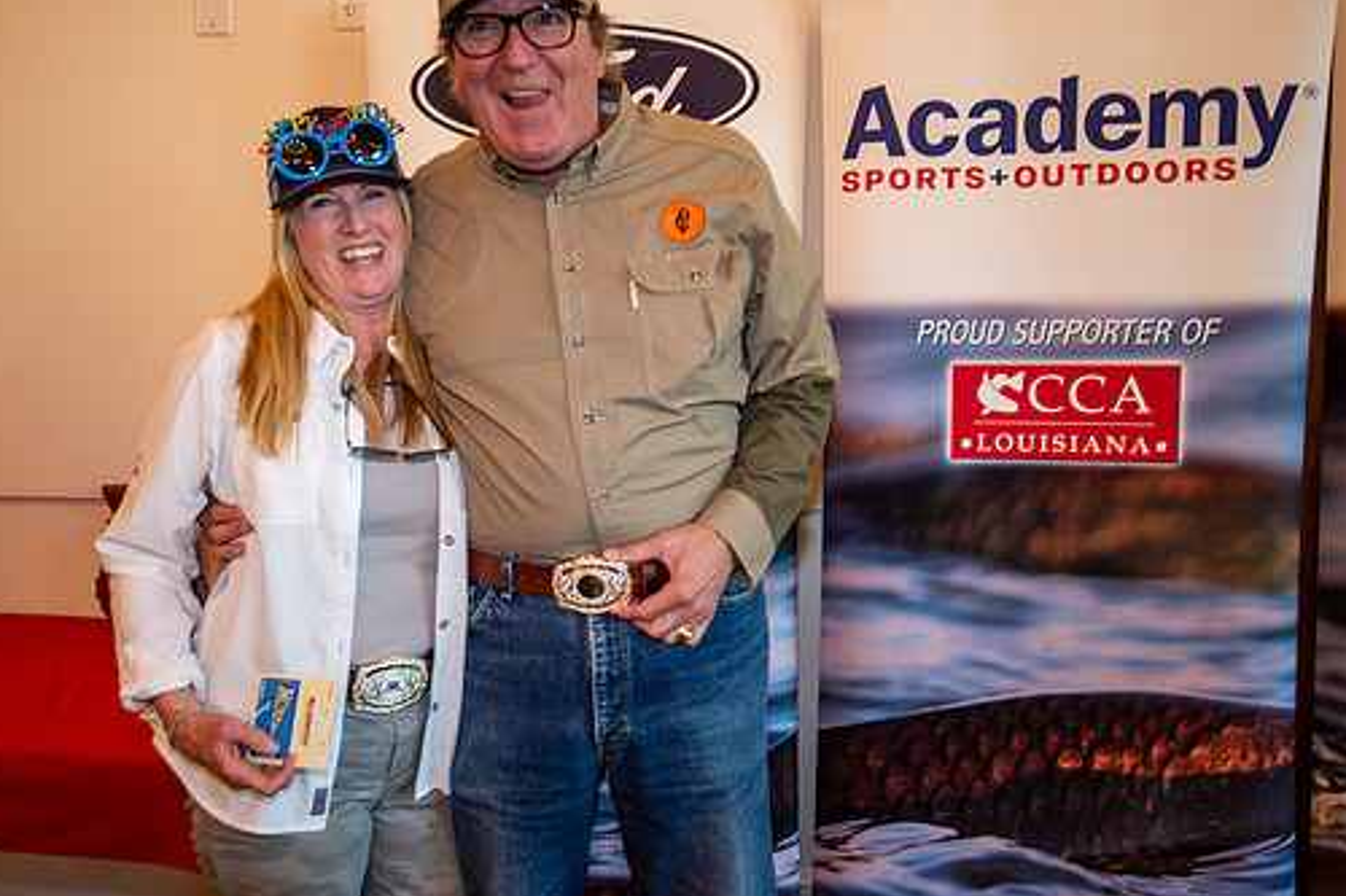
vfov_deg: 44.9
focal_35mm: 29
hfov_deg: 63.6
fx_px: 1084
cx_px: 633
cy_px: 425
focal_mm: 25
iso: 800
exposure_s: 1/60
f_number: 2.8
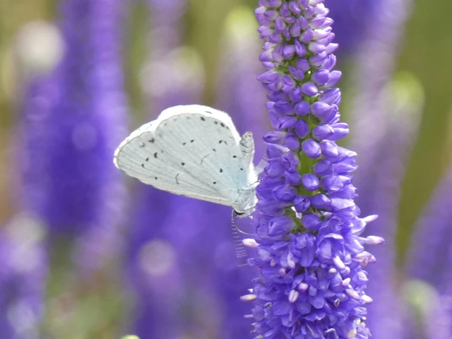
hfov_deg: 5.8
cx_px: 226
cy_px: 170
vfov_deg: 4.4
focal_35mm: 339
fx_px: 4427
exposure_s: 1/80
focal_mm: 60.8
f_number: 5.6
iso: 200
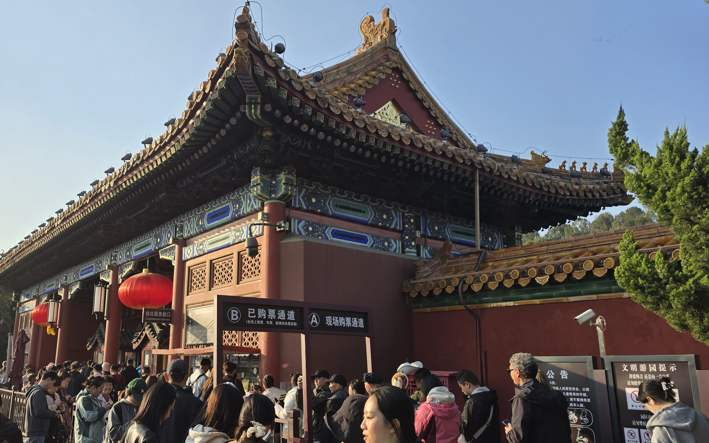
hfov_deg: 64.1
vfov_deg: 43.1
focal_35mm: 29
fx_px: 560
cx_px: 290
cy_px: 239
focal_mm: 6.3
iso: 12
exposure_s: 1/550
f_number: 1.7
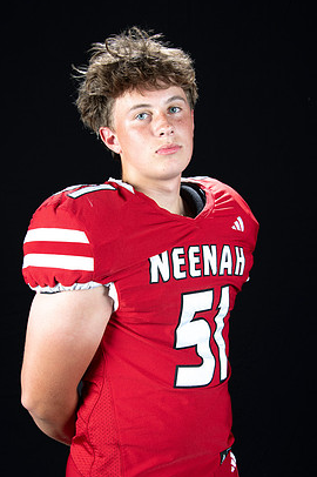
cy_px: 258
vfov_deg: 32.9
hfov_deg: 22.2
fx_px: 807
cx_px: 156
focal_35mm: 61
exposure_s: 1/160
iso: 320
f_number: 9
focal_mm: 55
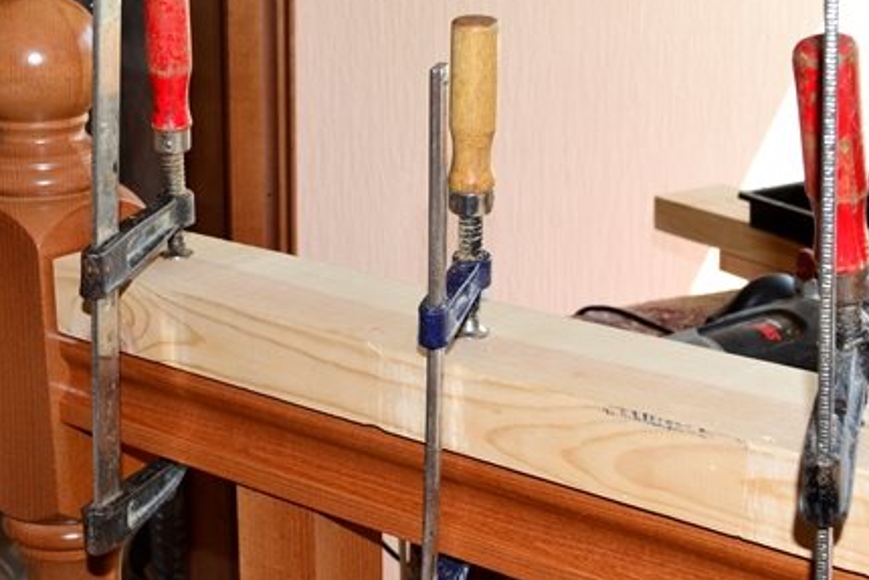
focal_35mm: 67
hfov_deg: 30.0
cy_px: 309
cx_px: 344
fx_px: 1618
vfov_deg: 20.3
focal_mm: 32
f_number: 10
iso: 400
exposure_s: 1/50
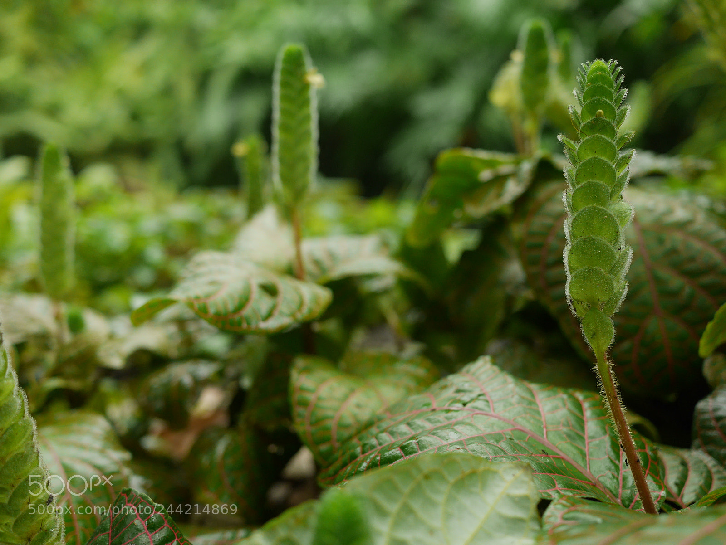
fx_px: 839
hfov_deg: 46.8
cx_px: 363
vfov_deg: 36.0
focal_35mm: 40
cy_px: 272
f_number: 2.5
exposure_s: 1/100
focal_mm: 20
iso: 400
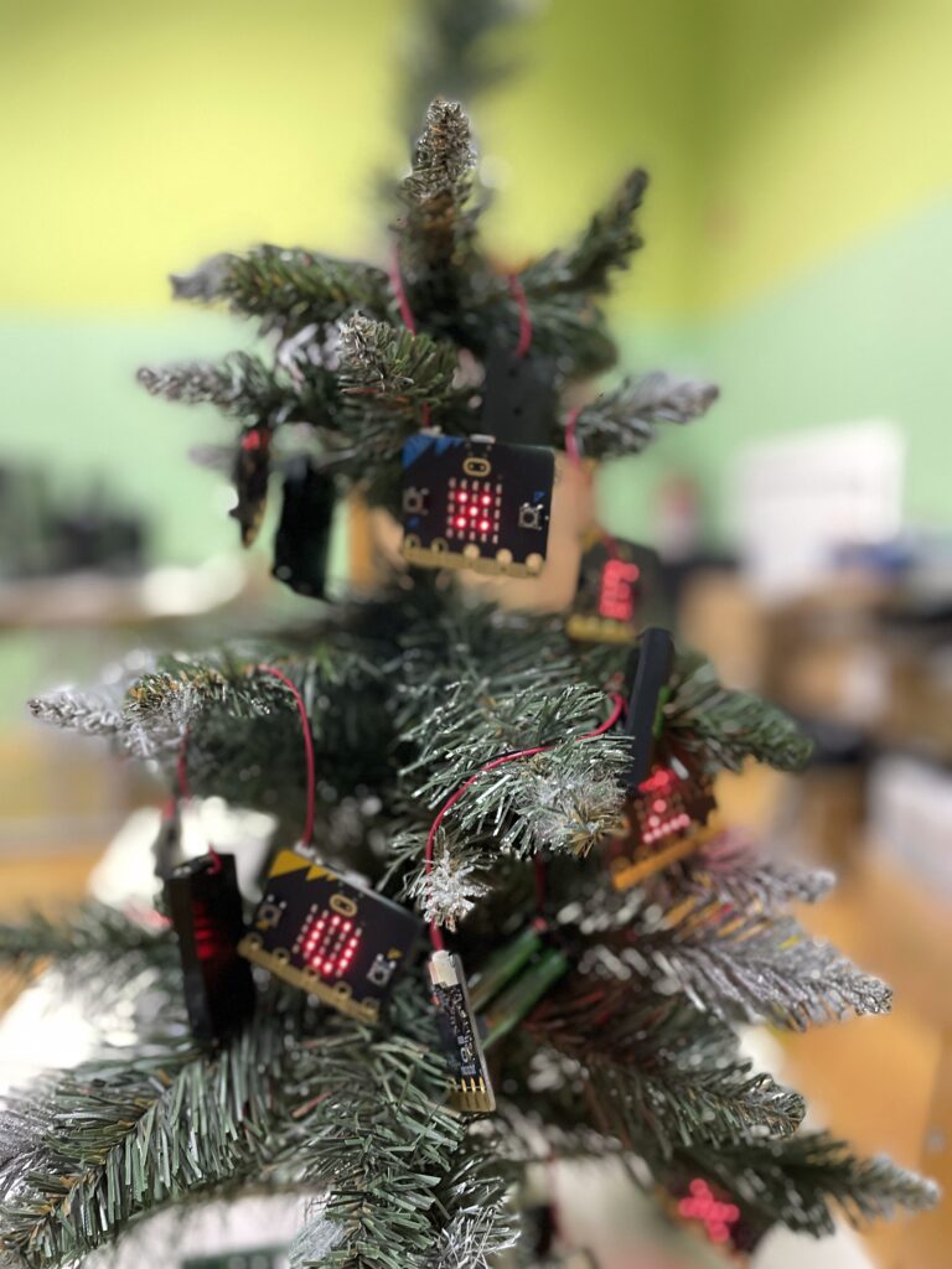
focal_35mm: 26
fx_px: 953
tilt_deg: -6.9
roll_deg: +0.2
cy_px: 634
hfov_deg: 53.1
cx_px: 476
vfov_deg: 67.3
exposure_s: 1/25
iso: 500
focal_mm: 4.2
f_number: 1.6
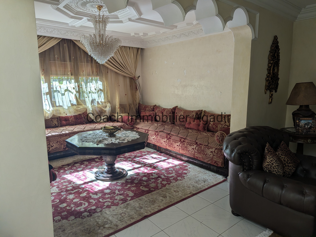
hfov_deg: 71.6
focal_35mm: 24
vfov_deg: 56.8
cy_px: 118
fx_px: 219
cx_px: 158
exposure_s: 1/173
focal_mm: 6.81
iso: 43
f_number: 1.85
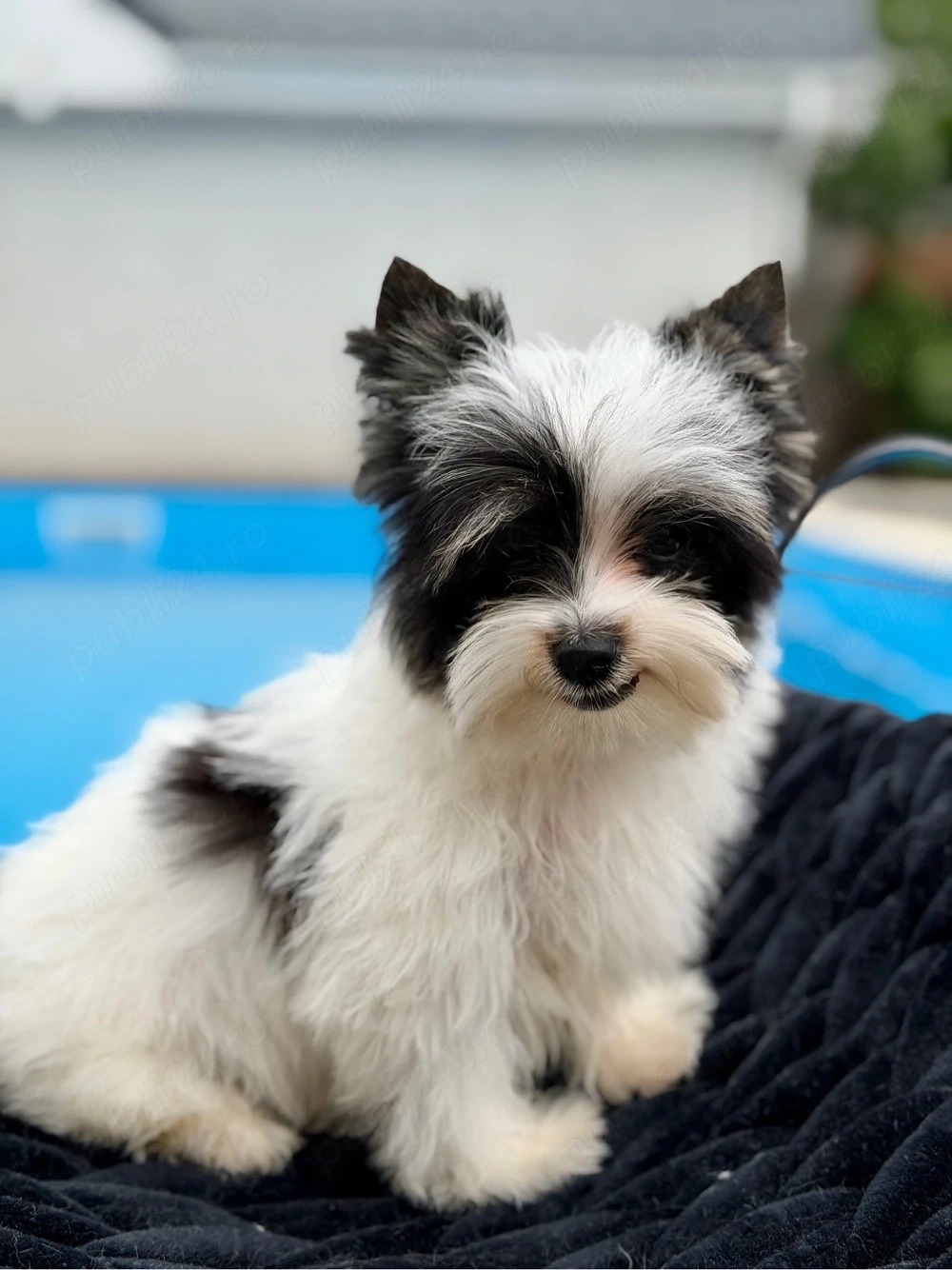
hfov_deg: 30.3
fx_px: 1761
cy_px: 635
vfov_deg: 39.7
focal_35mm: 48
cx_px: 476
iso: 64
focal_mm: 6.76
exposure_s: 1/2667
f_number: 1.78
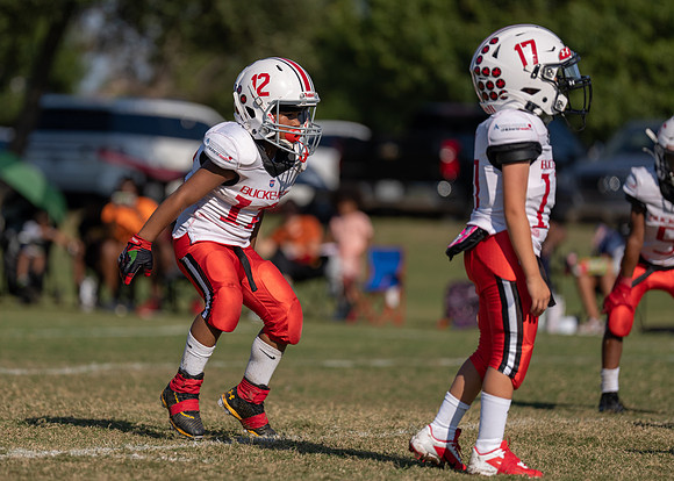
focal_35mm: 267
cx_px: 239
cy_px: 233
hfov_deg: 7.5
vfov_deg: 5.4
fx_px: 5107
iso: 125
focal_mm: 200
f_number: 2.8
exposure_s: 1/4000
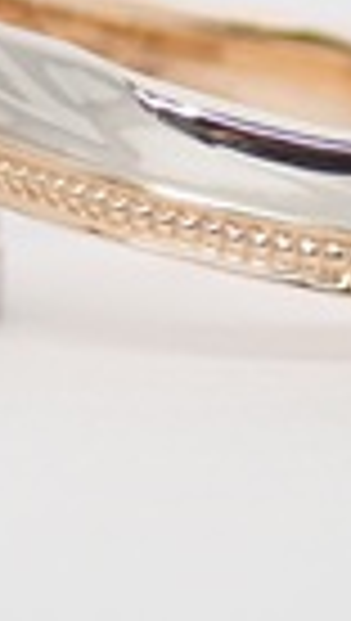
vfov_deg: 7.9
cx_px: -36
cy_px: 178
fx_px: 4501
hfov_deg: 4.5
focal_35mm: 273
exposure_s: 1/100
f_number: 4.1
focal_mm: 13.65
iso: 200
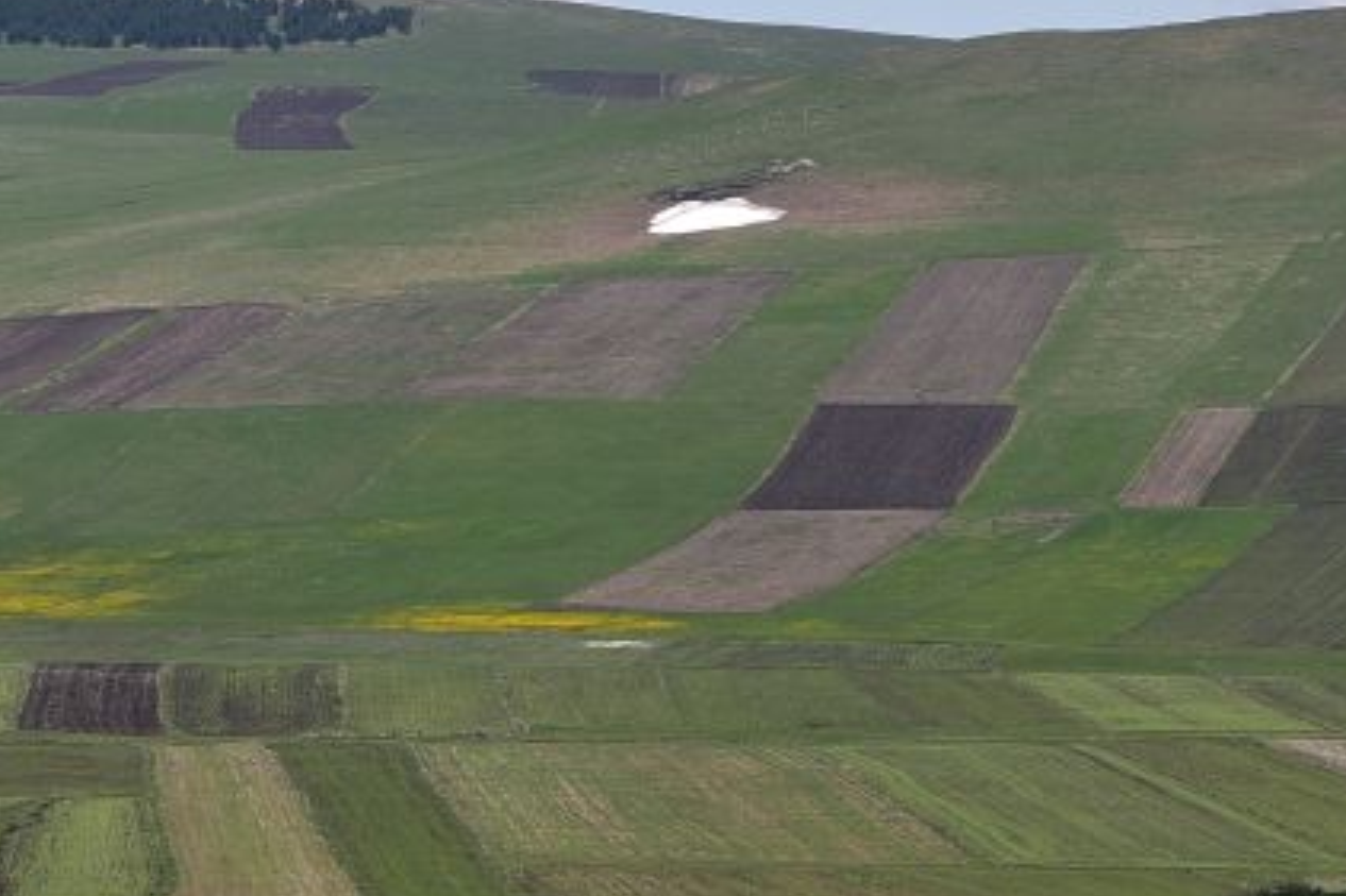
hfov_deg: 13.2
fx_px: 5755
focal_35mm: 154
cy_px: 521
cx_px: 131
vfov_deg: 8.9
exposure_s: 1/160
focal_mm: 50
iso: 100
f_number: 13
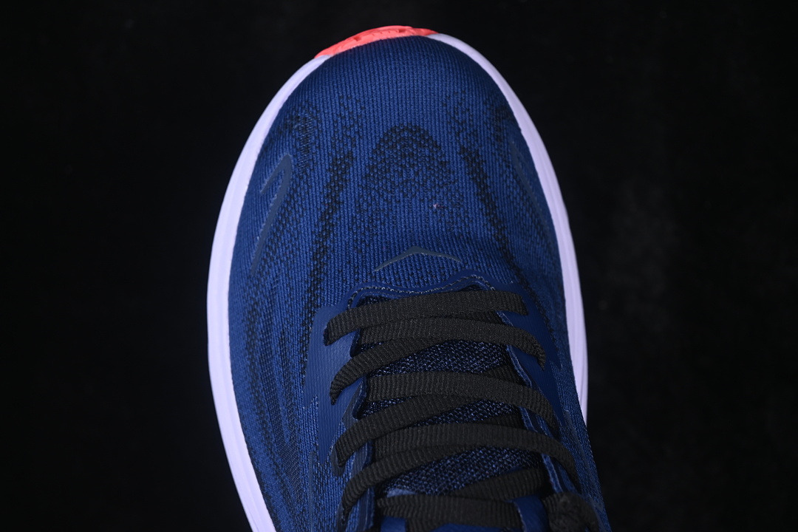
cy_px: 266
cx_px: 399
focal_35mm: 75
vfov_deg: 18.2
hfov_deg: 27.0
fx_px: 1662
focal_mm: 50
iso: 160
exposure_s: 1/60
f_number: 6.3
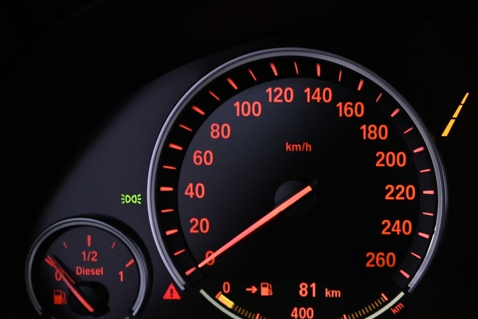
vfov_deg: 21.2
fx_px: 850
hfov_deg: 29.1
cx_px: 494
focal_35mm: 64
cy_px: 197
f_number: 3.8
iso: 1600
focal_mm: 20
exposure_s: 1/30
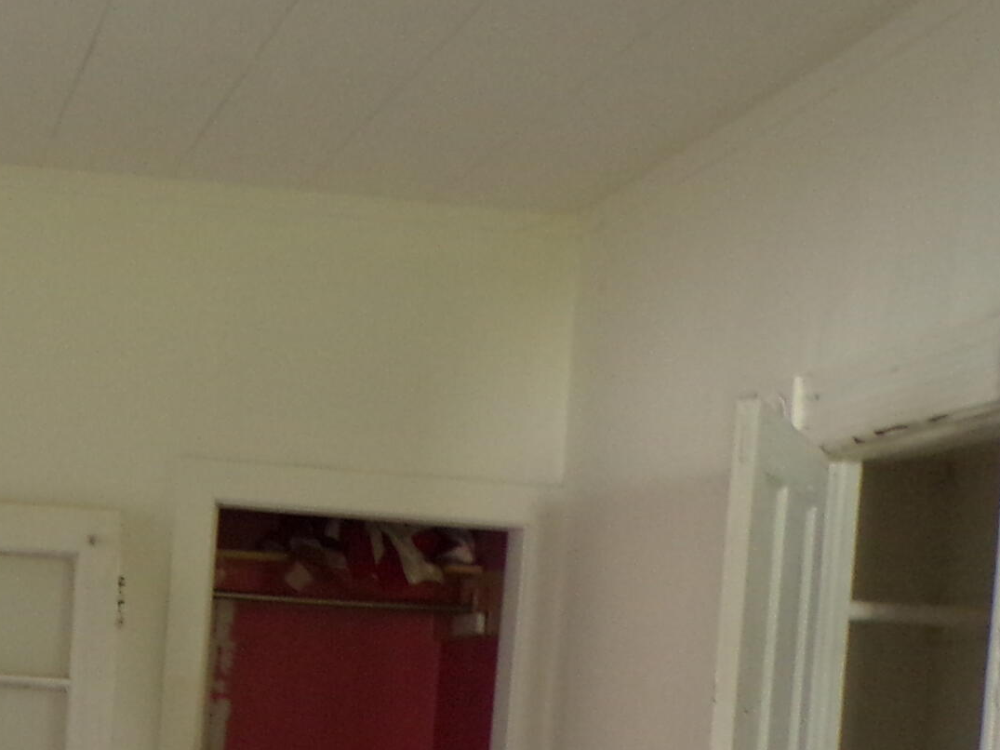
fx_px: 1935
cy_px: 793
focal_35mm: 67
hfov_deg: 27.0
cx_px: -47
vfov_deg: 21.0
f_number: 3
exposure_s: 1/20
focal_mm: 4.3
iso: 200
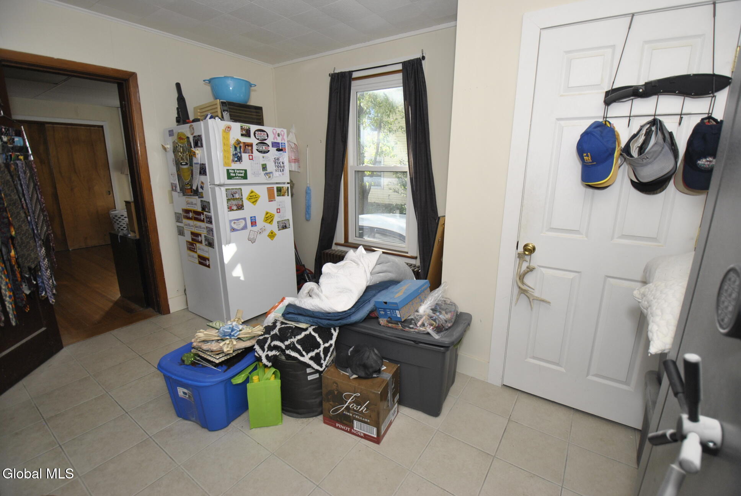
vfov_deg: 77.5
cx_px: 370
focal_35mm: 15
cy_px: 248
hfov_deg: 100.3
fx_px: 309
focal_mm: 10
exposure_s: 1/160
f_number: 3.5
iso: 200
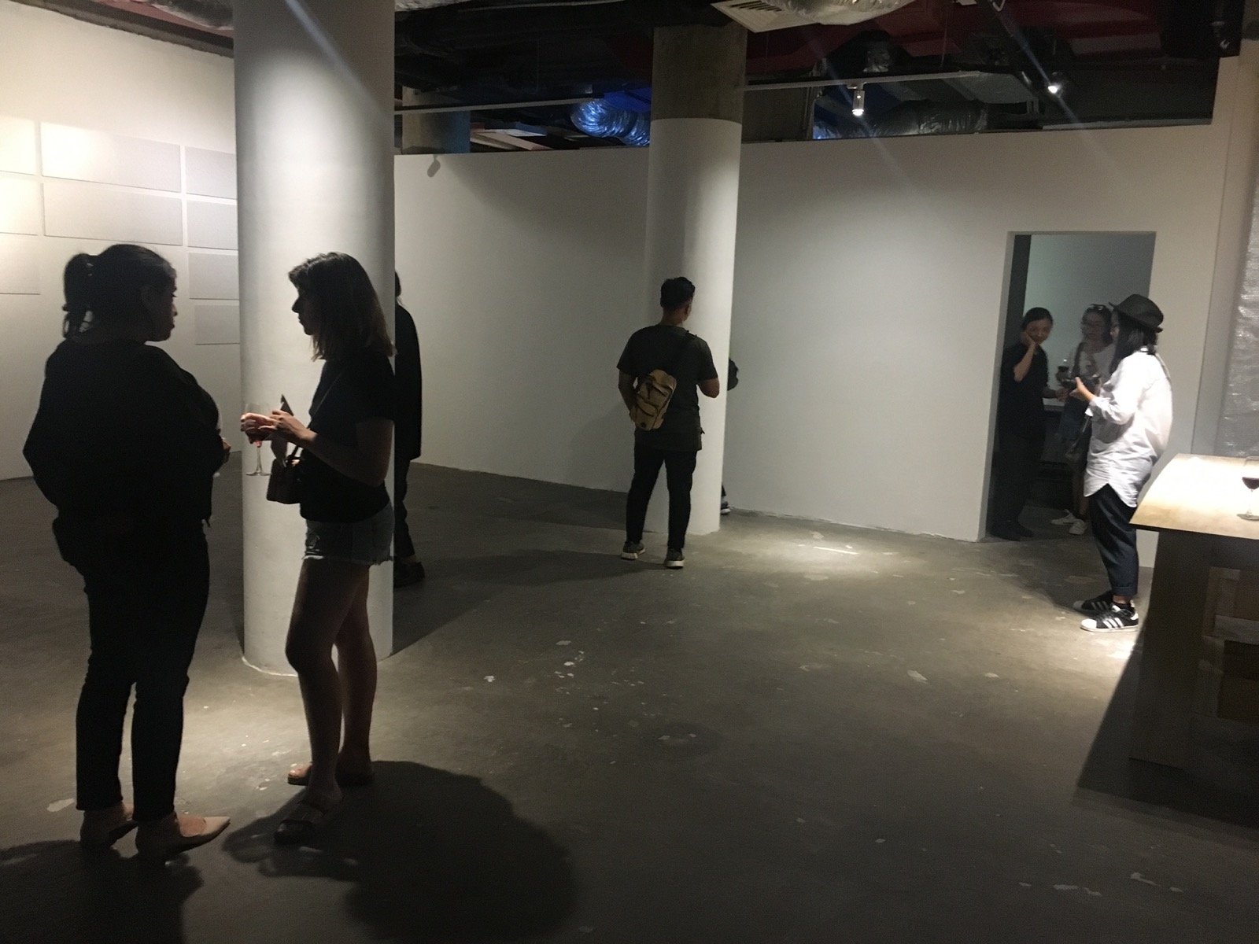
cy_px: 472
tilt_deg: -9.7
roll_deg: -1.0
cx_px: 630
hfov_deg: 61.7
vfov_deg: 48.2
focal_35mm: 29
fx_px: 1055
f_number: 2.2
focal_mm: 4.15
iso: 250
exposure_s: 1/17
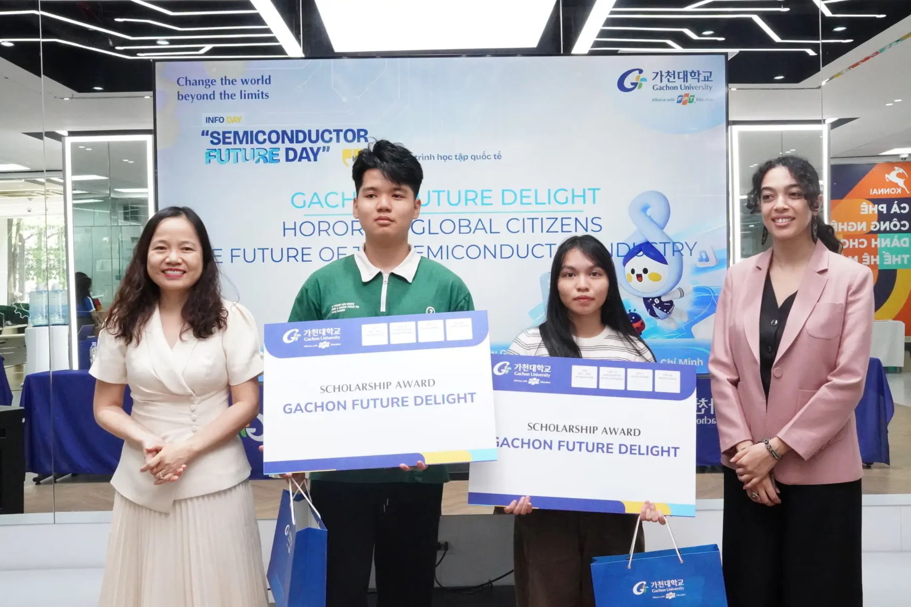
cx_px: 453
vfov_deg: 33.6
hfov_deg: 48.8
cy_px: 308
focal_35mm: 40
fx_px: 1004
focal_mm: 25.1
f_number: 13
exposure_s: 1/250
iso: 10000
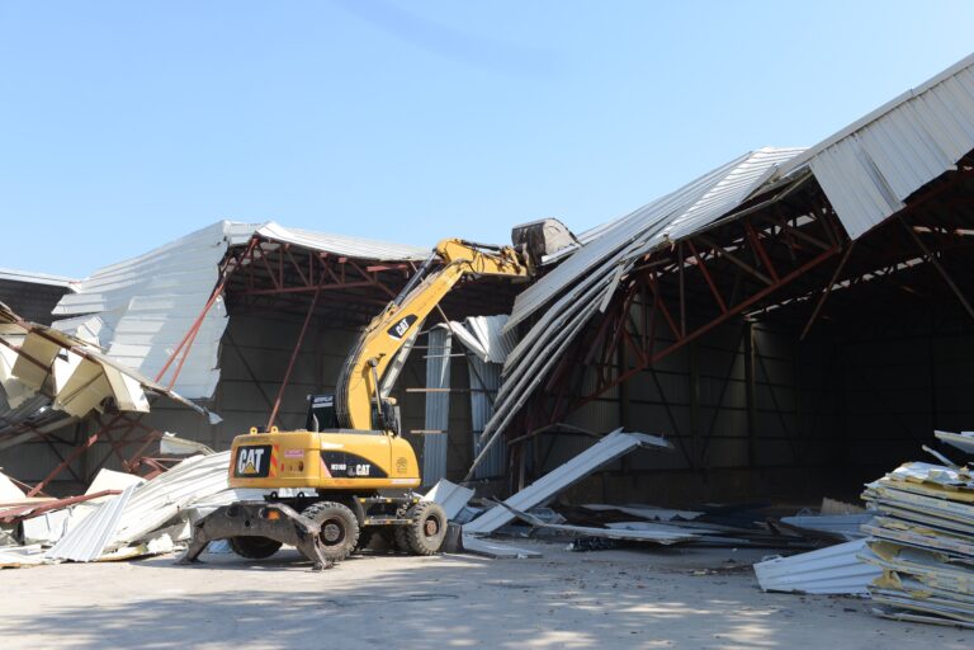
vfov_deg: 35.1
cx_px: 487
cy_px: 325
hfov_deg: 50.7
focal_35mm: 38
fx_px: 1028
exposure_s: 1/320
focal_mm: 38
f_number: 5.6
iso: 125
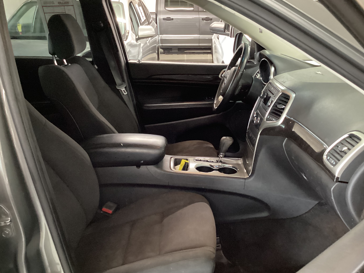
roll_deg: +1.3
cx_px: 199
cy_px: 152
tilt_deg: -21.9
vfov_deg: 38.6
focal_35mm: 37
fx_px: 389
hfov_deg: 50.1
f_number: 2.4
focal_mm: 3.3
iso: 640
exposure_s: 1/25
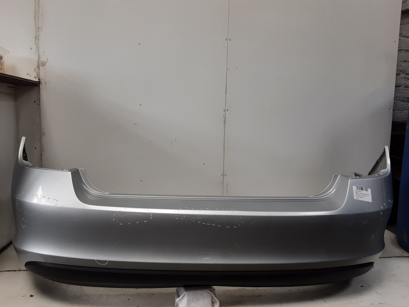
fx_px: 319
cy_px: 154
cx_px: 204
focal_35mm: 27
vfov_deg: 51.4
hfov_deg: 65.3
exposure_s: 1/100
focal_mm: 2.91
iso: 40
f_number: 1.9
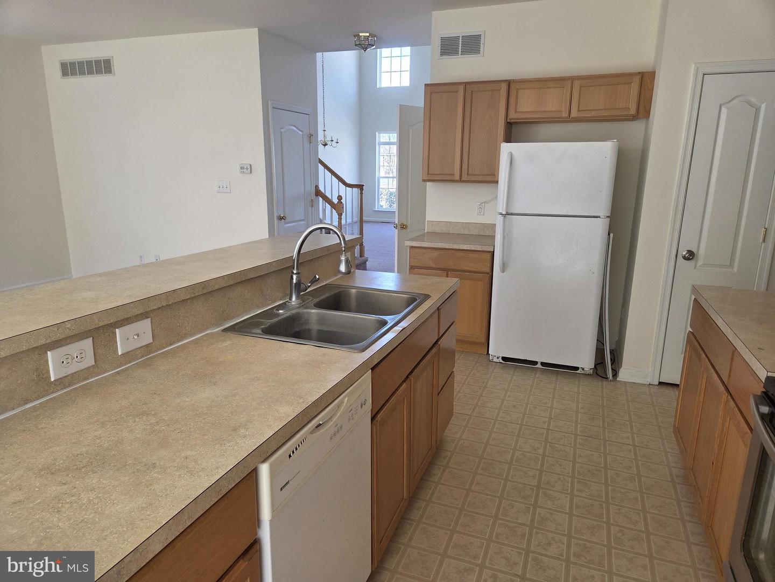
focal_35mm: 23
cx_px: 388
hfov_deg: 73.9
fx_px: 515
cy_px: 291
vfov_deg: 58.9
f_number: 1.8
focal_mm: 5.4
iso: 100
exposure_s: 1/180
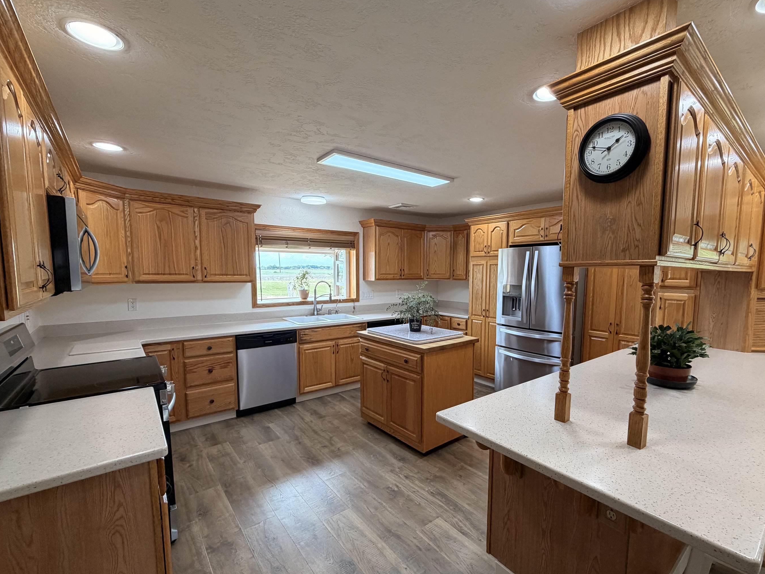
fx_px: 354
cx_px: 418
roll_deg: -0.5
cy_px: 307
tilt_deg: -5.8
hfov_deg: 94.2
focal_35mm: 16
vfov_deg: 78.0
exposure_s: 1/120
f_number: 2.2
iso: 160
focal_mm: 2.22
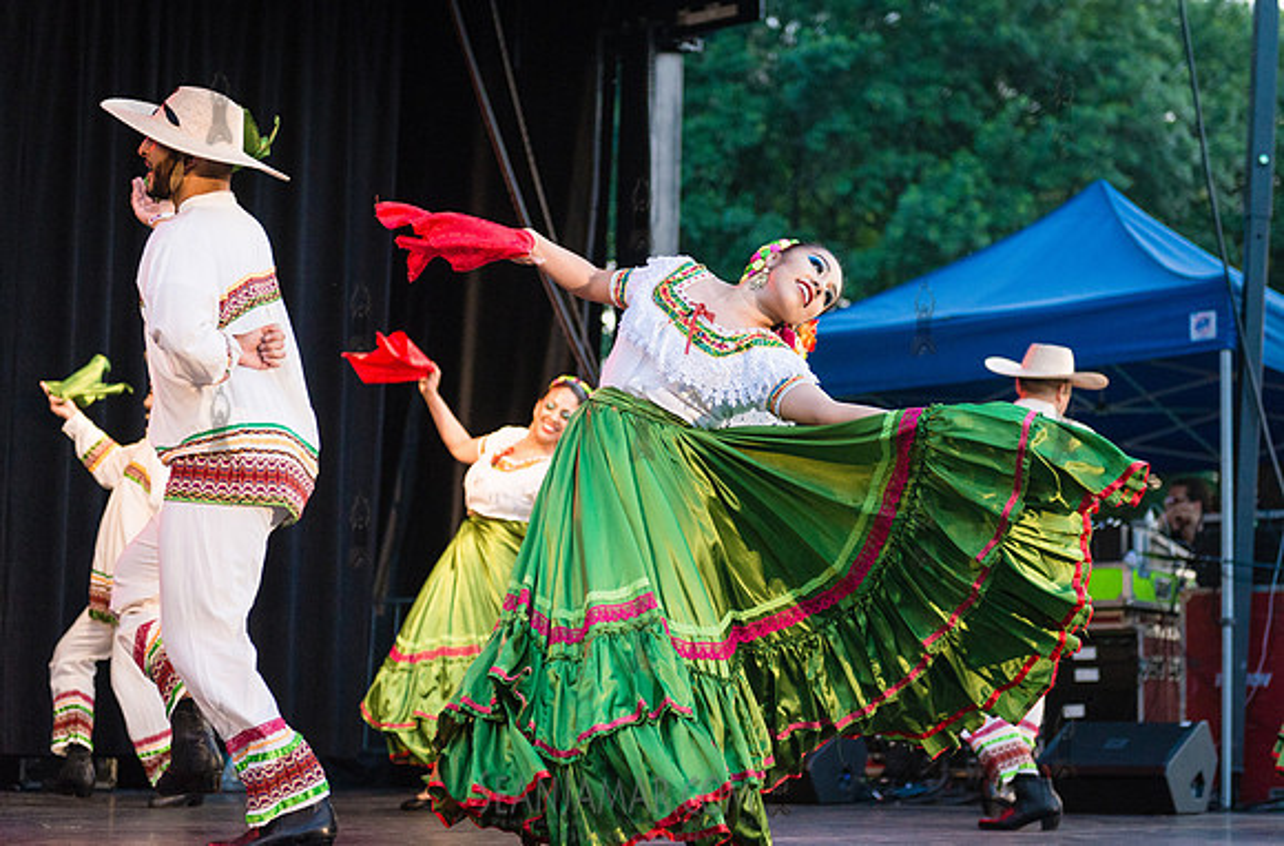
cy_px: 390
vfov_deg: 20.4
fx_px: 2351
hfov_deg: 30.5
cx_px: 682
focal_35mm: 66
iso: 2000
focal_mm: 62
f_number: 2.8
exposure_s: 1/1250
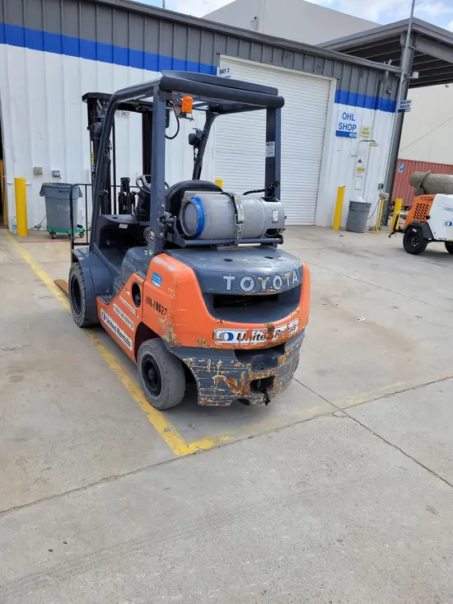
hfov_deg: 53.1
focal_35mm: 26
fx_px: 454
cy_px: 302
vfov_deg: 67.3
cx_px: 226
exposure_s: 1/1225
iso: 40
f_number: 1.8
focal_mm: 5.4
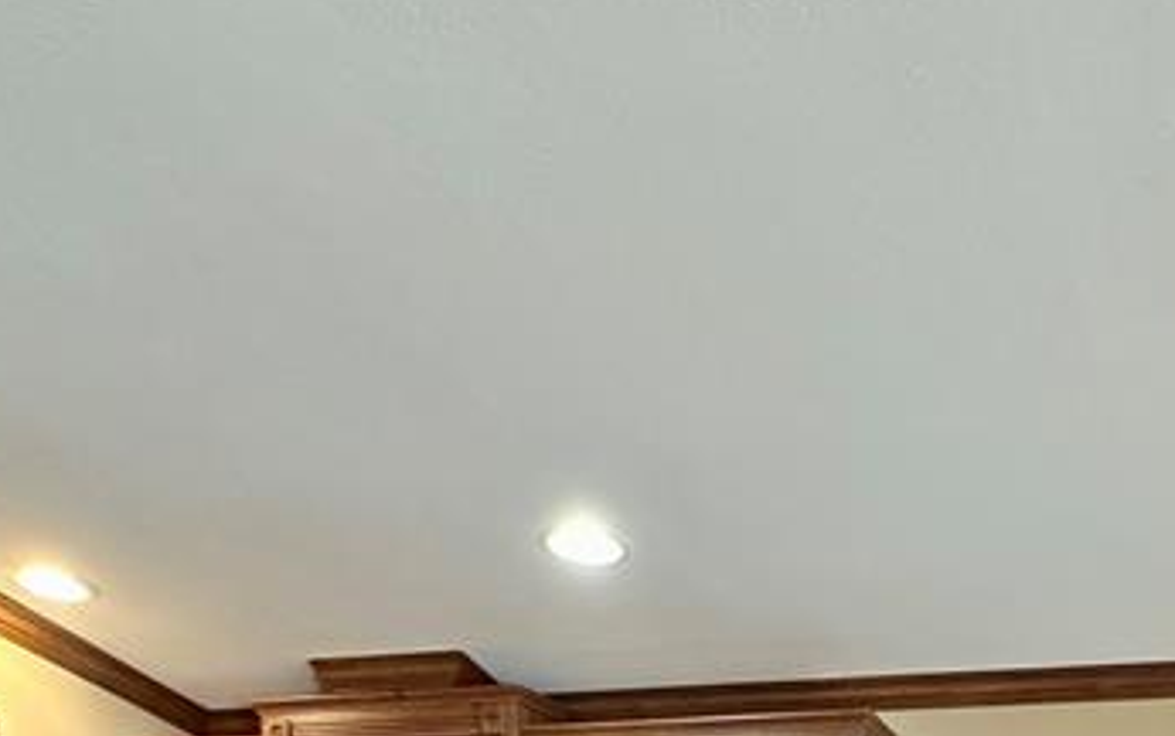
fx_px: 1410
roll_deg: -0.9
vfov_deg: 22.8
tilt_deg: -5.5
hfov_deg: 44.3
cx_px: 824
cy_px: 1152
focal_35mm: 44
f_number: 2.2
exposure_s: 1/60
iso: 500
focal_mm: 2.22
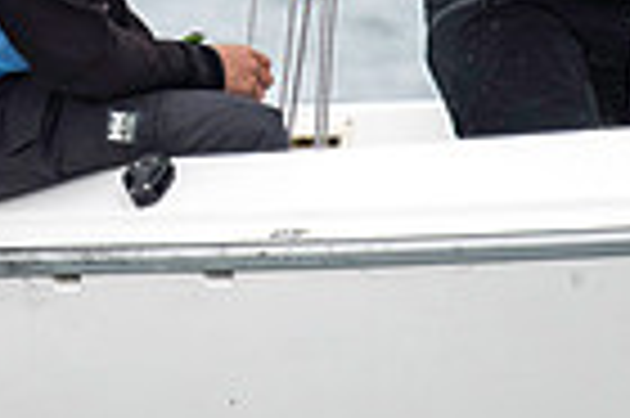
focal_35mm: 1864
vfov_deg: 0.7
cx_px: -27
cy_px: -124
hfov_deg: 1.1
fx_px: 32582
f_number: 4
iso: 250
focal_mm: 300
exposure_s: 1/2500
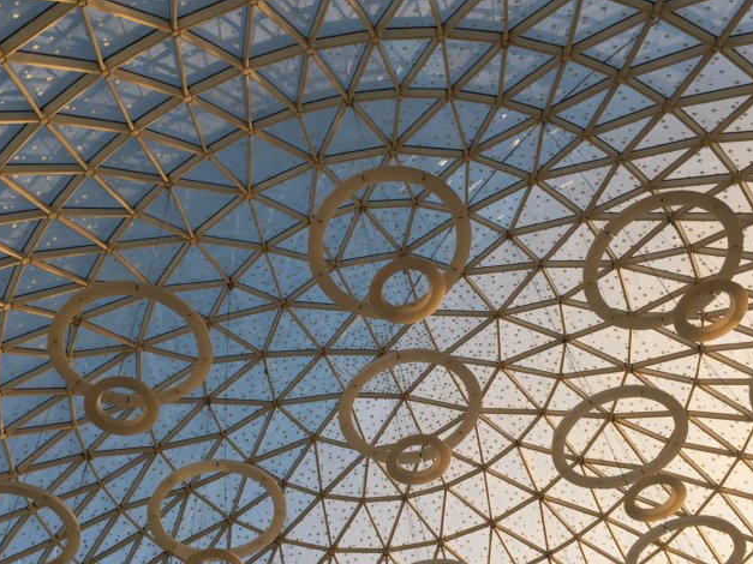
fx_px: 805
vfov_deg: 38.5
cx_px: 354
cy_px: 329
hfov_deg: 50.1
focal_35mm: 37
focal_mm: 4.15
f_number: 2.2
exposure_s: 1/248
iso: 25
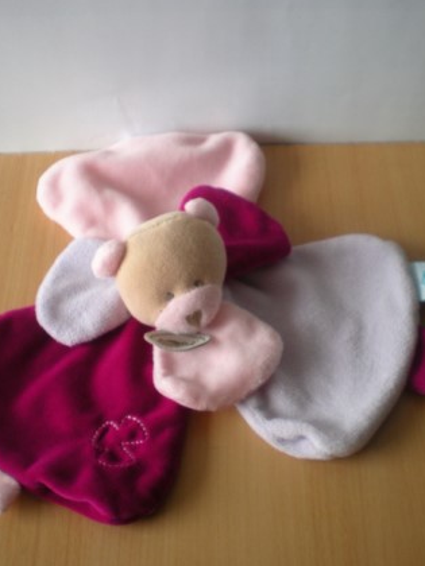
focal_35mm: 47
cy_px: 272
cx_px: 210
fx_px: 769
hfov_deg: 30.9
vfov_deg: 40.4
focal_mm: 6.3
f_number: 3.1
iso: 123
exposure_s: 1/65.1
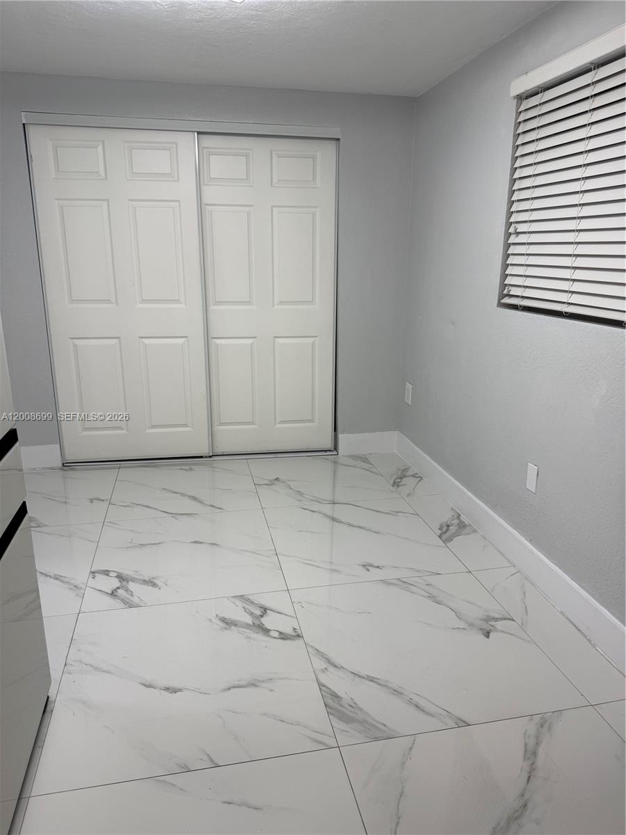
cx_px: 313
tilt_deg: -15.1
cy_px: 418
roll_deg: -0.1
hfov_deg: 56.8
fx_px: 579
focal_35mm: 24
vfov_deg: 71.6
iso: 100
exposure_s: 1/120
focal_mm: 6.76
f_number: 1.78
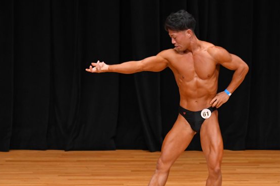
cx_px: 192
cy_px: 103
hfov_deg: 5.2
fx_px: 3093
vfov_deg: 3.4
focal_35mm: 398
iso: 3200
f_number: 5.6
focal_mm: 190
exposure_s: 1/400
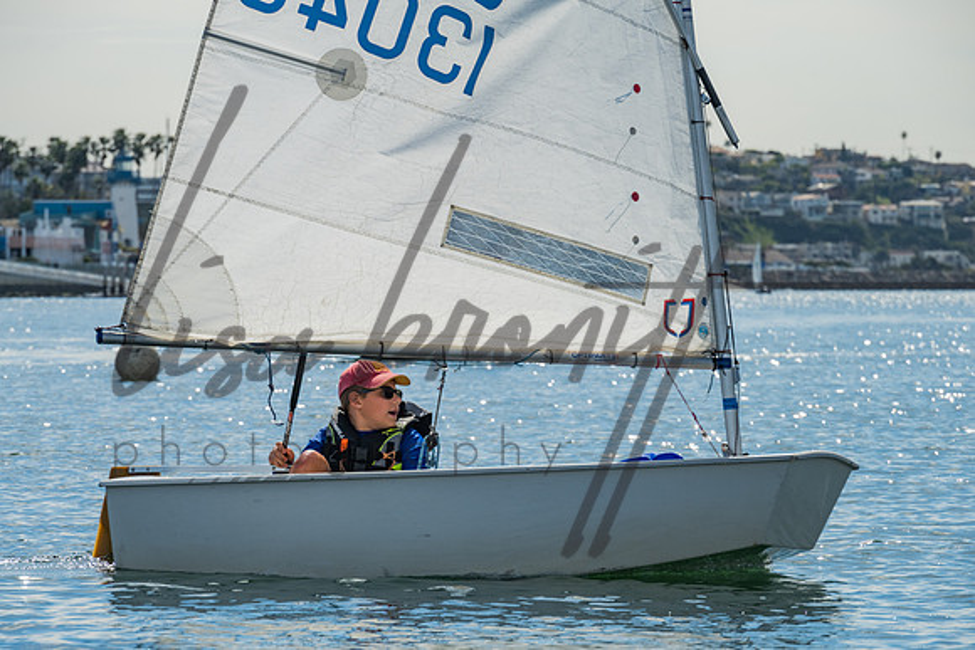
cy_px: 375
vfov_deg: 5.9
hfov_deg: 8.9
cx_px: 459
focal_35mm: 231
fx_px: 6270
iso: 250
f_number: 10
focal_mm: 200
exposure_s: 1/200
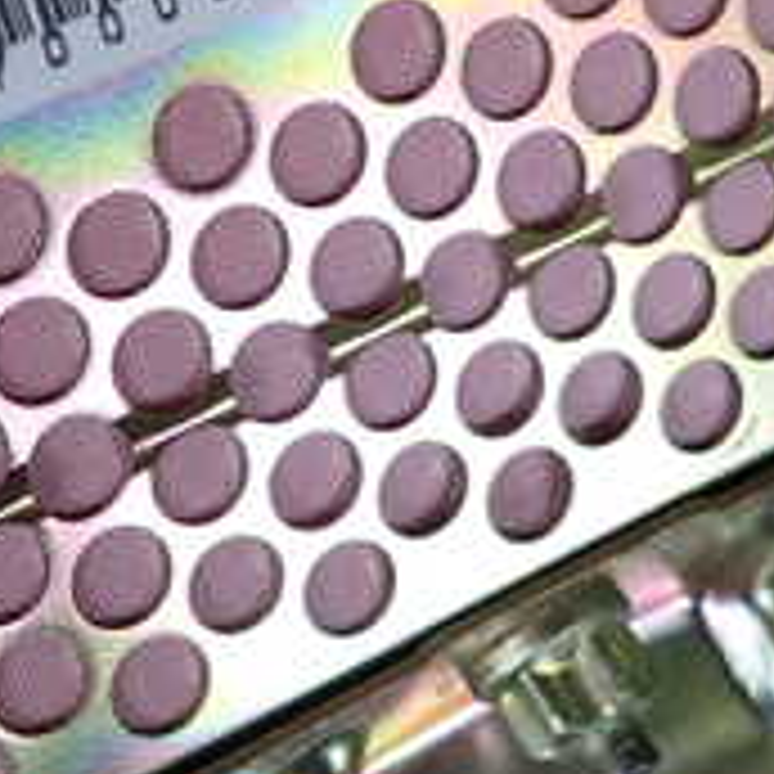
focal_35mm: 77
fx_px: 1948
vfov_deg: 22.0
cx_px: 94
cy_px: 90
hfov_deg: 22.0
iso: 160
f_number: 2
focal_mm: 4.5
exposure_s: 1/125
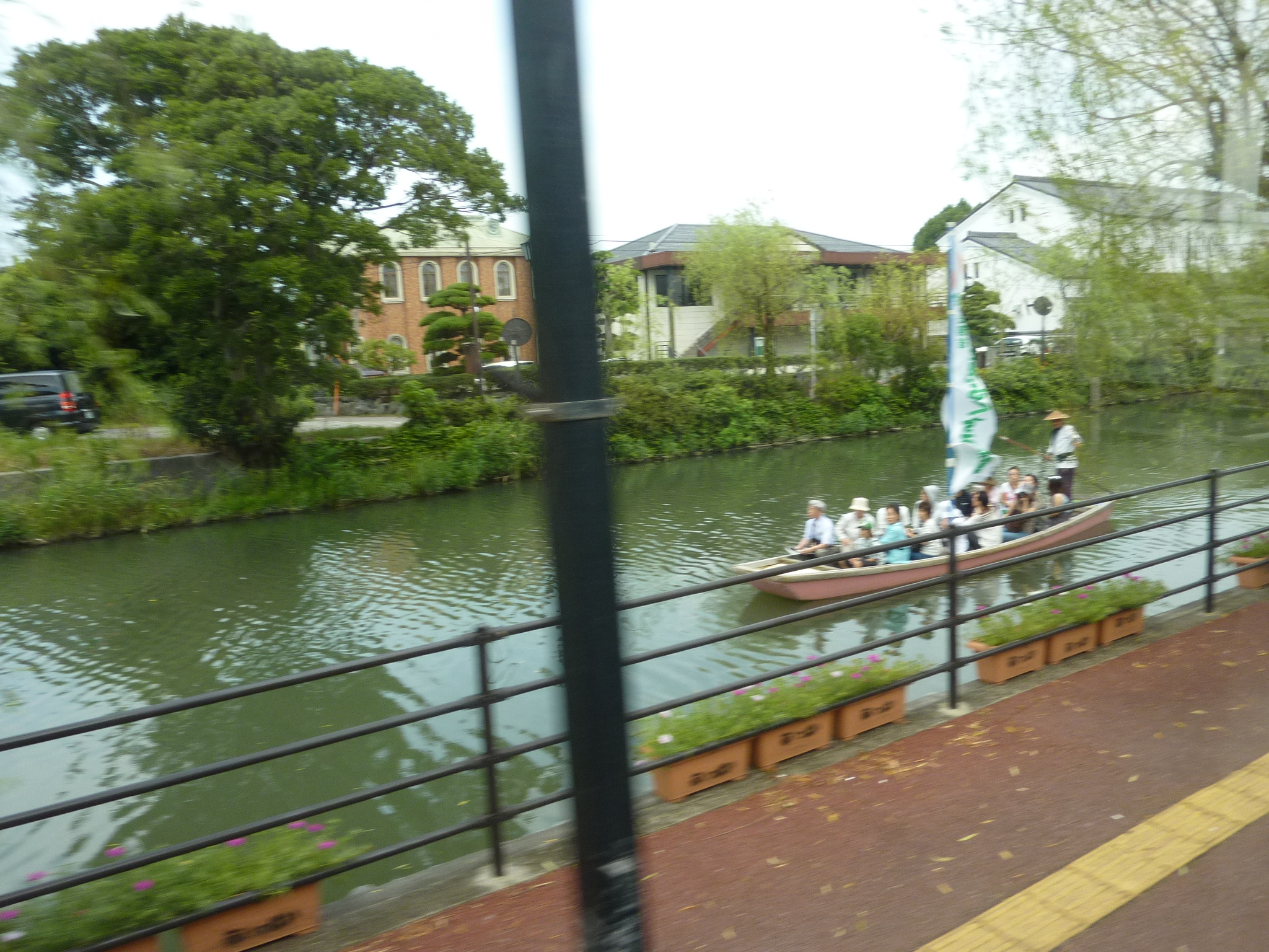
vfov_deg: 54.9
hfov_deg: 69.4
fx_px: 916
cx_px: 634
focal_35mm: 25
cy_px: 476
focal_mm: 4.1
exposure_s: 1/250
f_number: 4
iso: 125
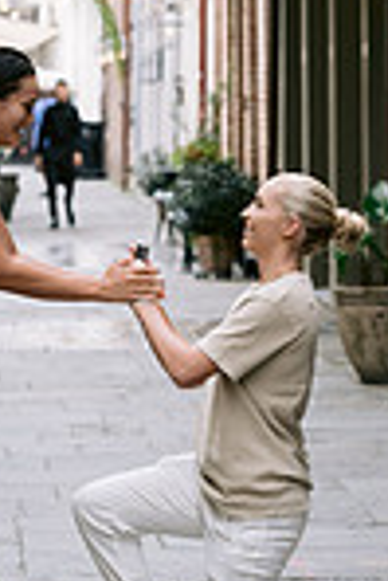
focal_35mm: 258
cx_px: 55
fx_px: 4161
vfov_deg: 8.0
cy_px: 106
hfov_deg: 5.3
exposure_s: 1/160
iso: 640
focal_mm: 85
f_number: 4
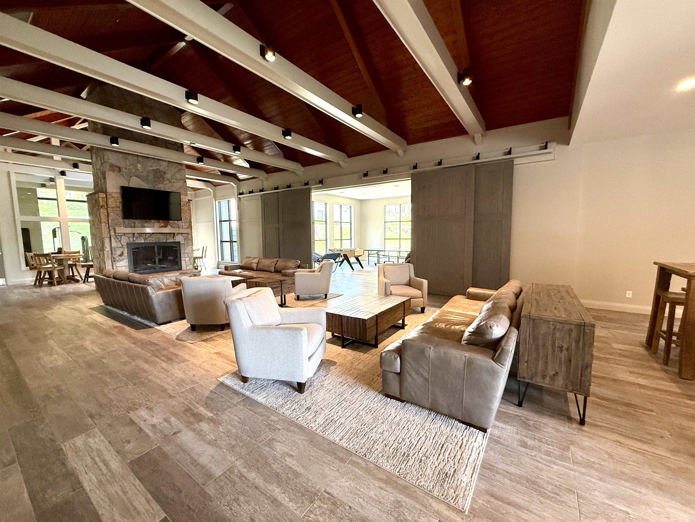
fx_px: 281
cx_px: 348
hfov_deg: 102.1
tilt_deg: -4.6
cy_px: 261
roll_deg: +0.4
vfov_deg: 85.7
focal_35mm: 14
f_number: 2.2
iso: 400
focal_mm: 2.22
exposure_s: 1/120
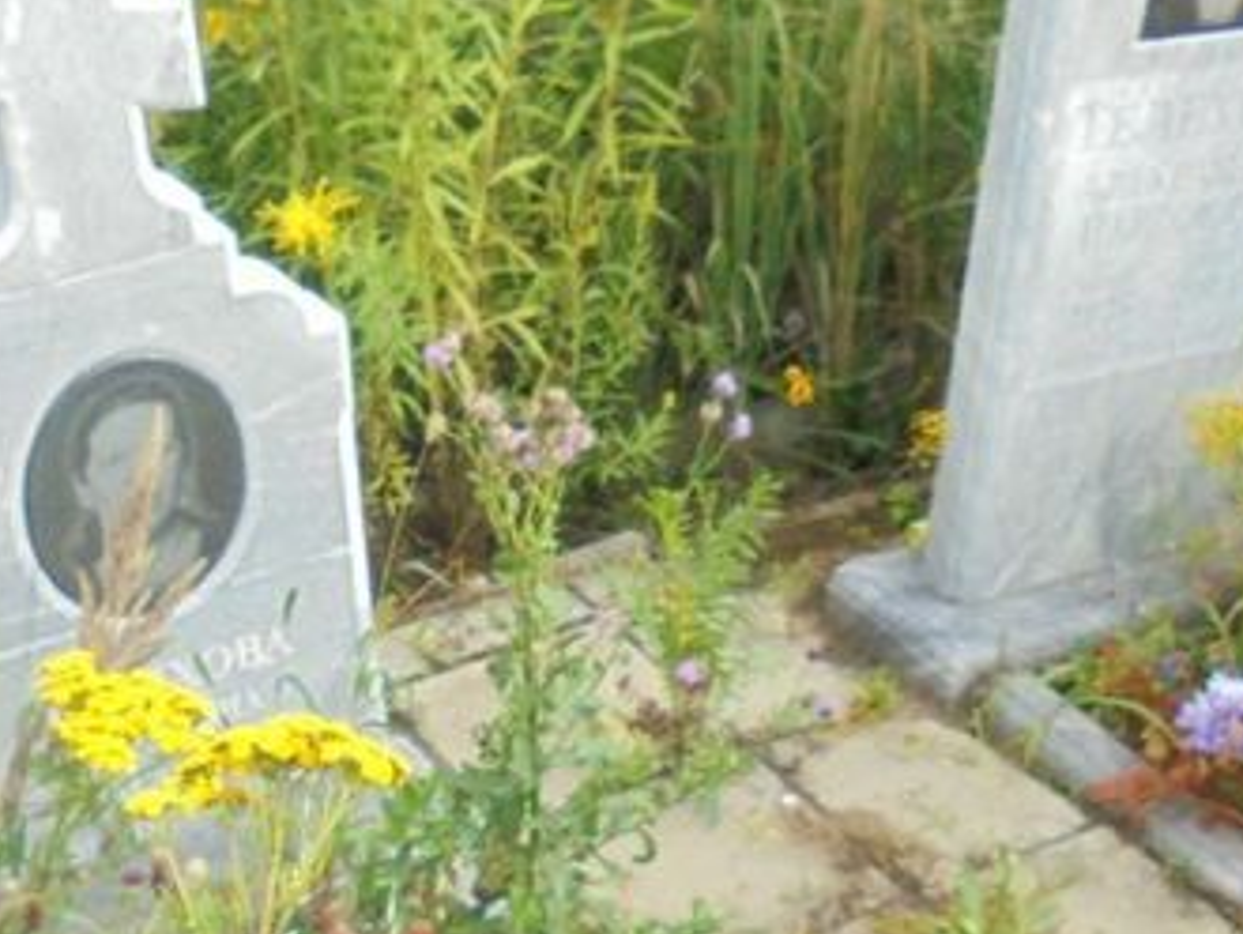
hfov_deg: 30.6
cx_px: 452
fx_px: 2264
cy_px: 572
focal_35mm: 63
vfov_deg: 23.3
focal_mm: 4.6
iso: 100
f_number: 3.5
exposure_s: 1/250
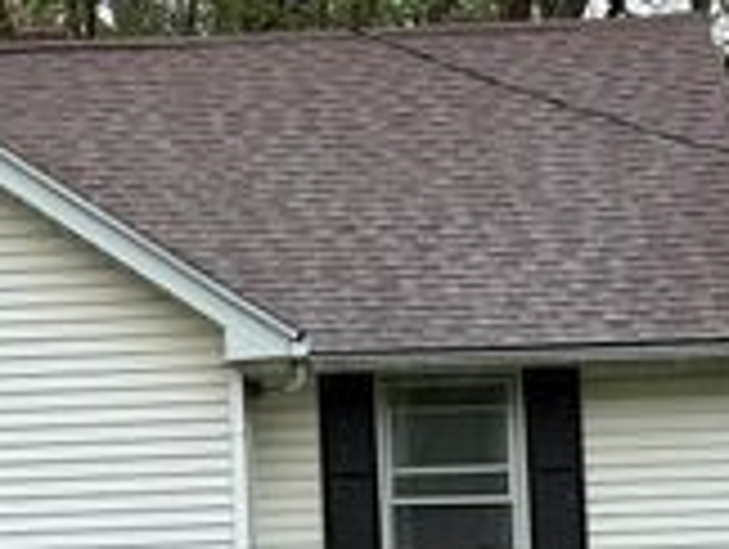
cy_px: 407
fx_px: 3121
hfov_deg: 13.3
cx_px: 144
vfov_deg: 10.0
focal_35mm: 148
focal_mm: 6.76
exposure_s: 1/1149
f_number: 1.78
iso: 64
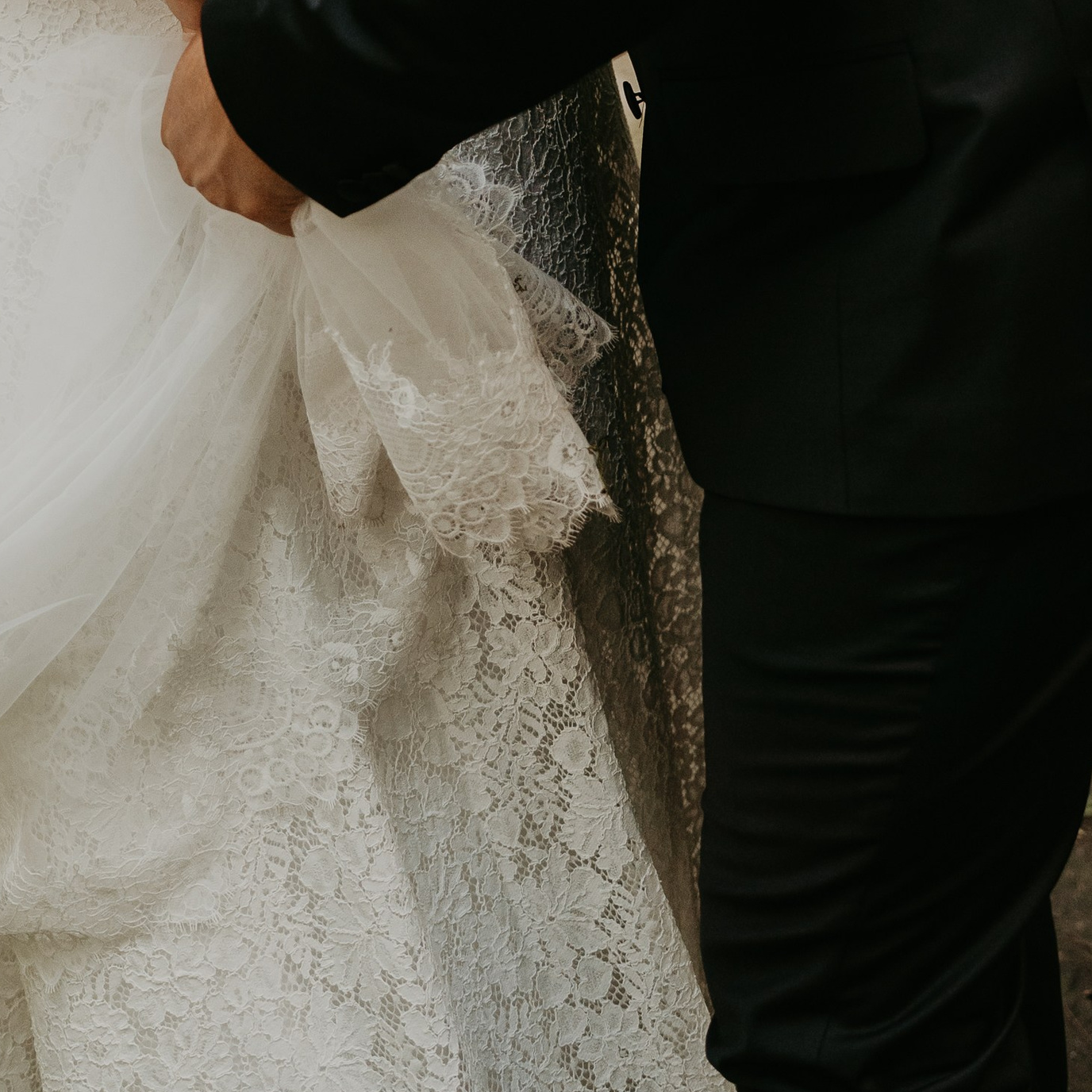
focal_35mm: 83
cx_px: 386
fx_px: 2962
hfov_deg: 20.8
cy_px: -370
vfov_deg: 19.1
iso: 640
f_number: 2.2
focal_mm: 35
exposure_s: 1/2000
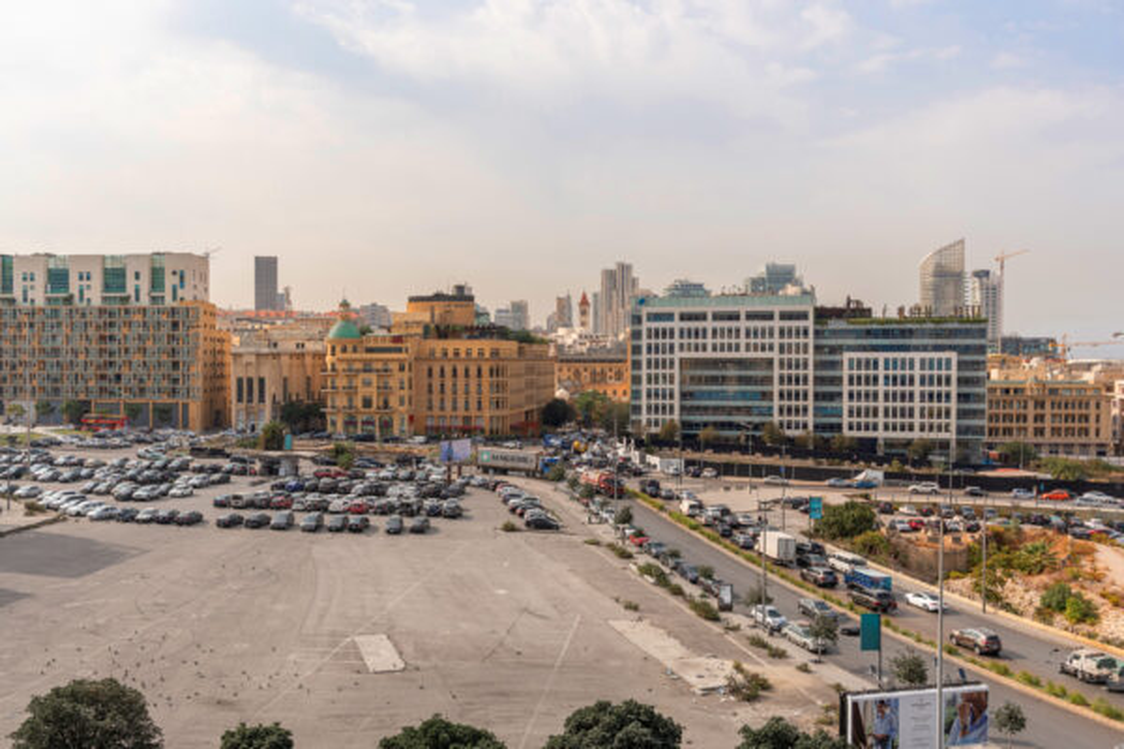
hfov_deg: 58.0
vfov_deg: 40.5
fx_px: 1015
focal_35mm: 32
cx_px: 562
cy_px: 374
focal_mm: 32.5
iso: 100
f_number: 9
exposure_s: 1/1600
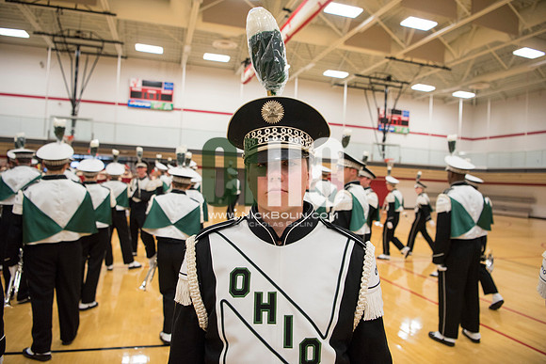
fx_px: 364
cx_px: 273
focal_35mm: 24
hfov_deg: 73.7
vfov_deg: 53.2
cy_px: 182
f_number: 3.2
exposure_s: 1/320
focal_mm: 24
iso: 2000
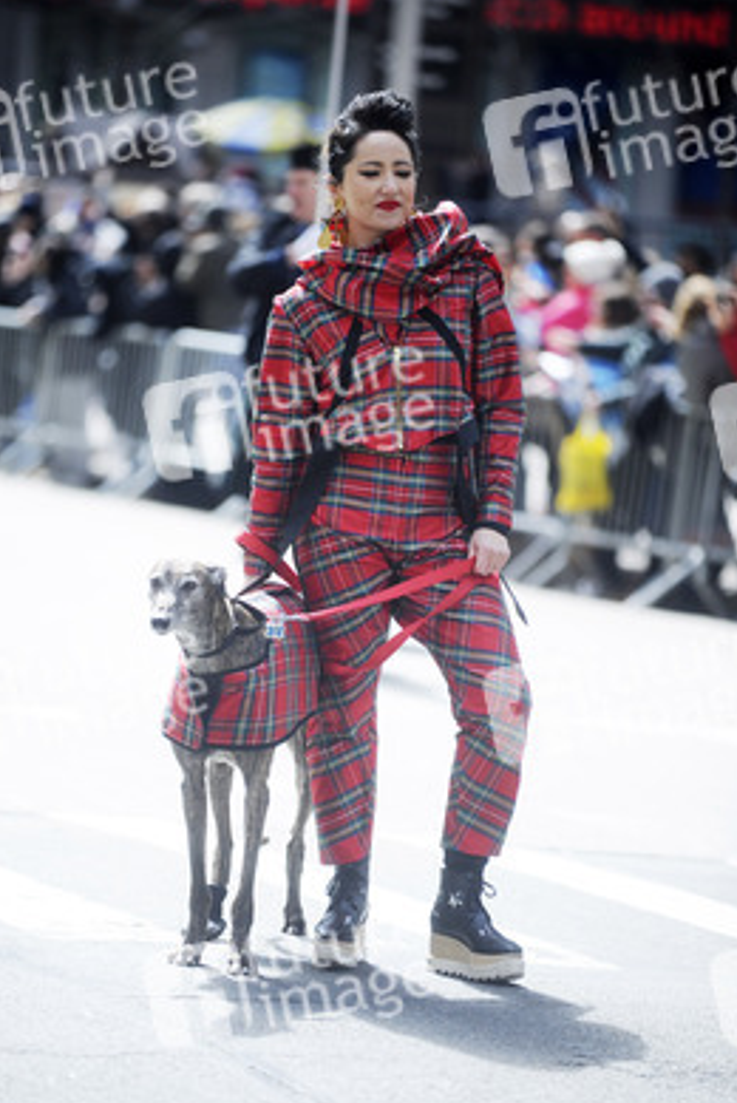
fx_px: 5824
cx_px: 373
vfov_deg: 10.8
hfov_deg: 7.2
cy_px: 556
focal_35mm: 190
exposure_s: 1/1600
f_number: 9
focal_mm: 185
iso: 400
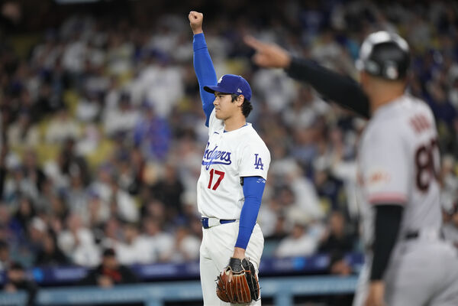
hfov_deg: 5.2
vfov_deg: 3.4
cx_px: 229
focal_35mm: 400
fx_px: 5088
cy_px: 153
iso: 3200
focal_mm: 400
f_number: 2.8
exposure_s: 1/2500
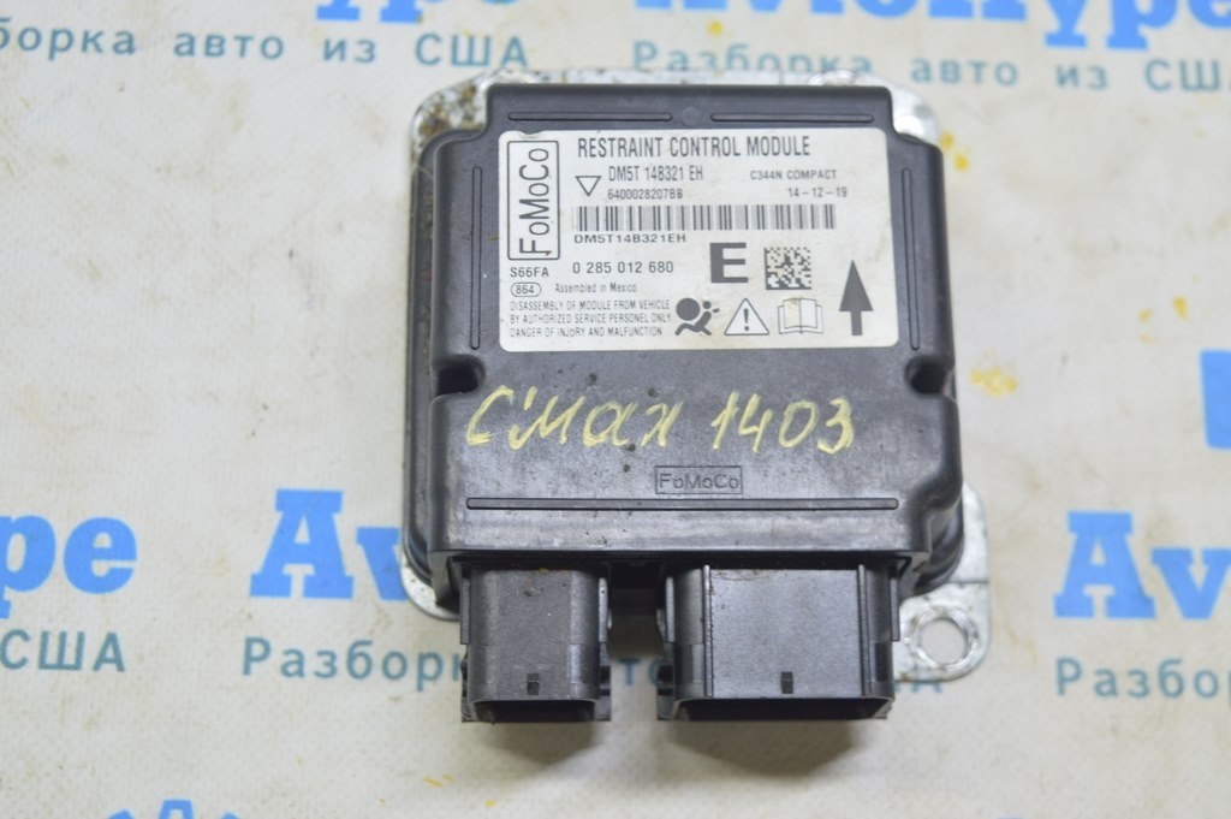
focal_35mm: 57
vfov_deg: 23.7
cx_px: 616
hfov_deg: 35.1
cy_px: 410
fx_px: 1947
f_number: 5.6
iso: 400
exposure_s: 1/20
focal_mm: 38
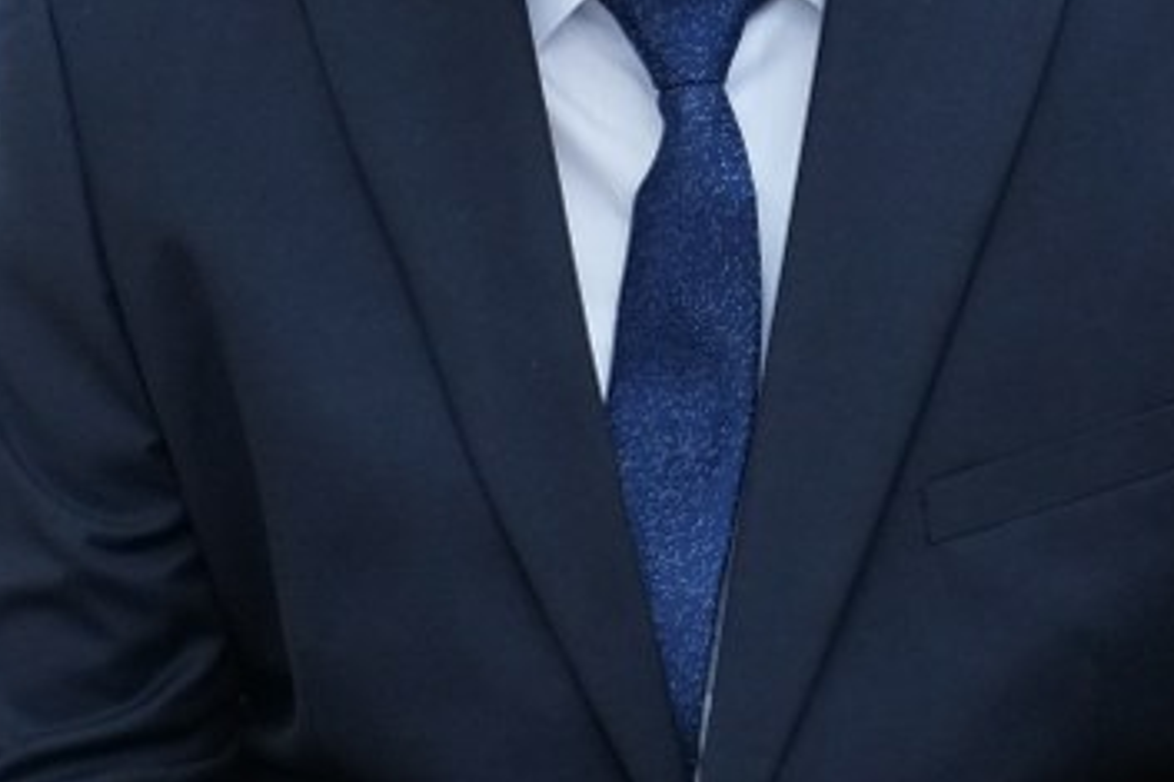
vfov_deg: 4.5
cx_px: 506
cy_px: 111
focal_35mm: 305
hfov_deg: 6.8
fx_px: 9941
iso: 2000
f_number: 4
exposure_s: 1/200
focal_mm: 70
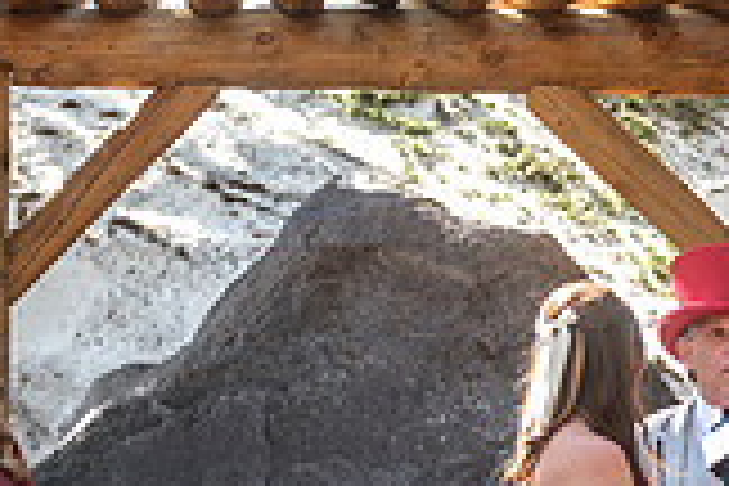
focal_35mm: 268
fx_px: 5427
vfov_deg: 5.1
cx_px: 693
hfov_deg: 7.7
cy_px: 664
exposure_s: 1/250
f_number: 3.6
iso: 400
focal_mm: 50
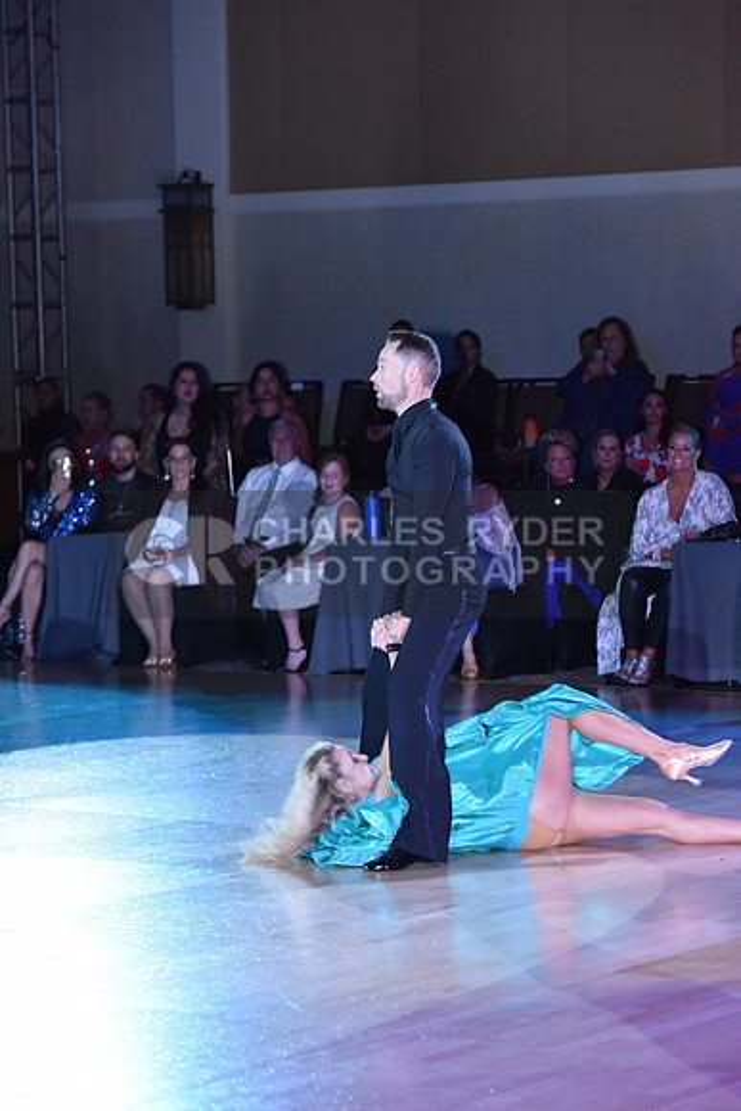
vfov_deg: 17.1
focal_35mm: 120
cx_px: 370
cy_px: 556
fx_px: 3703
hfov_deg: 11.4
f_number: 4.5
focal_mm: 120
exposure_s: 1/250
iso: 1600
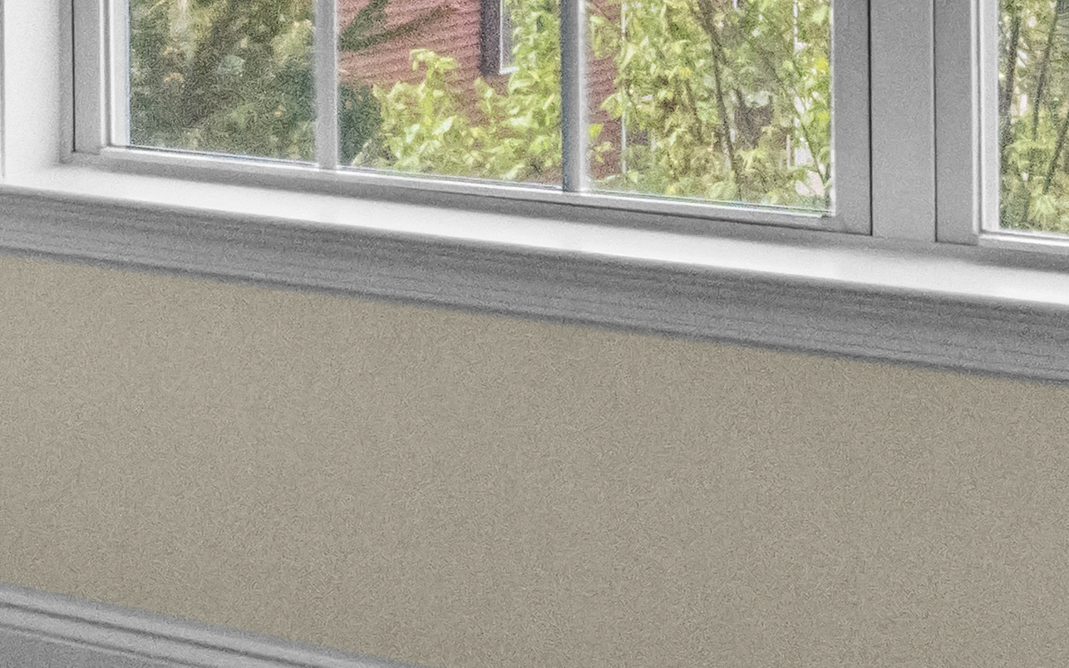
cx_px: -1124
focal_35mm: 118
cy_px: -417
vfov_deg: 10.6
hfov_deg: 14.5
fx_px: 3424
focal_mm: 15.6
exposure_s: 1/125
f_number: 11
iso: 3200
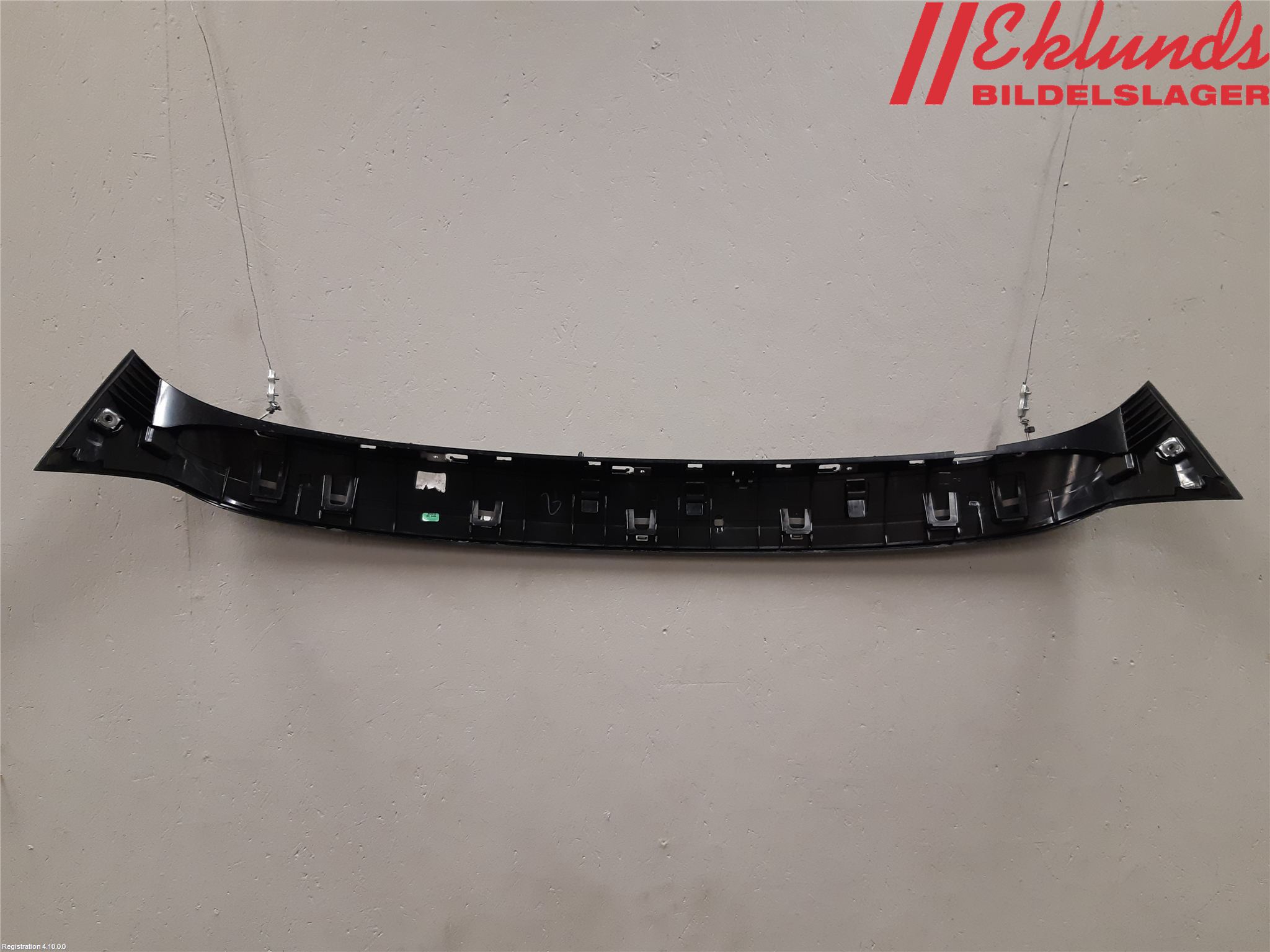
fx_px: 954
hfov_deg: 67.3
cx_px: 635
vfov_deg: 53.1
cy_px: 476
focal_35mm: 26
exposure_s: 1/50
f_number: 1.7
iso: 160
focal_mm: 3.93
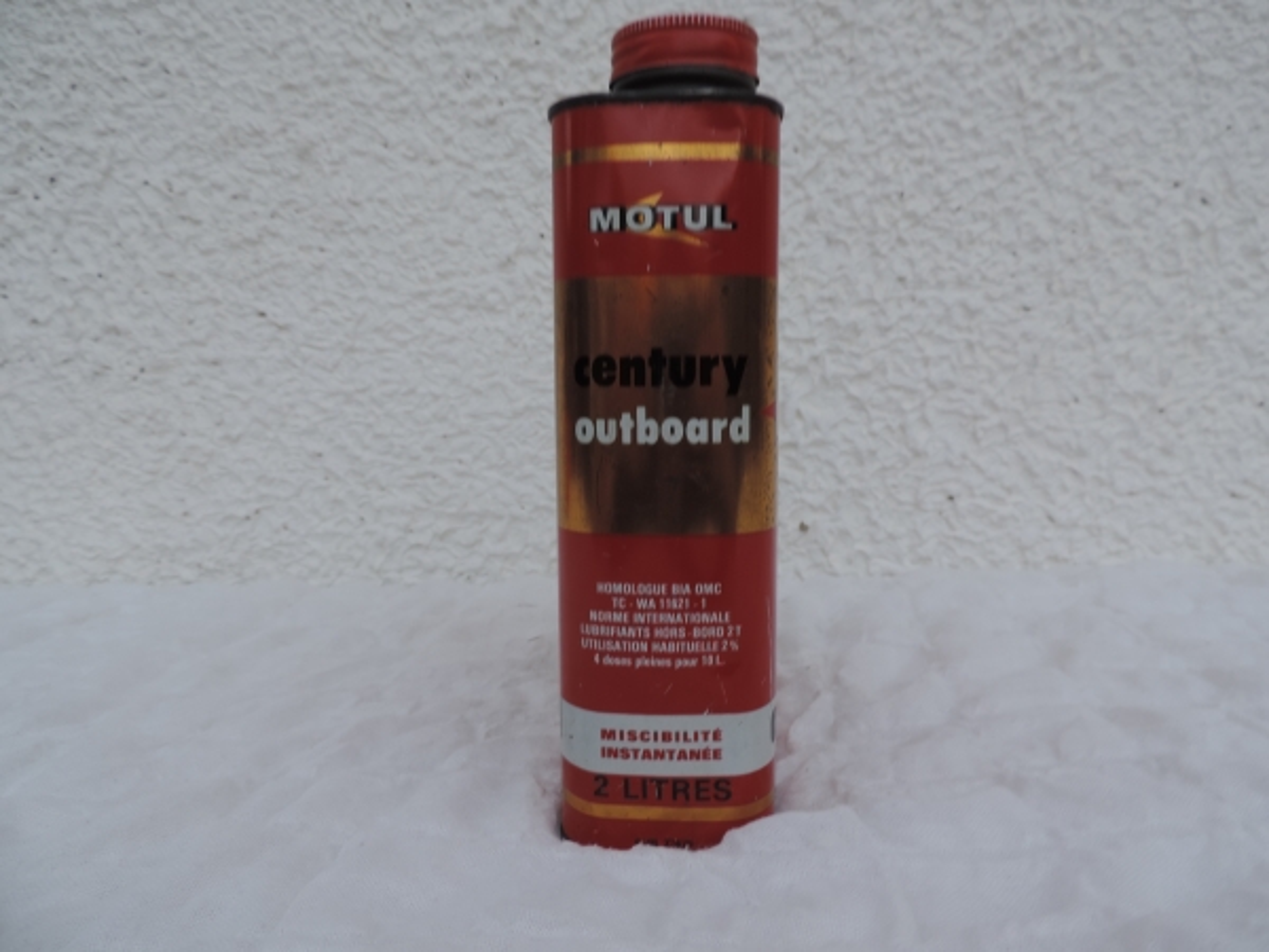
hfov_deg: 71.6
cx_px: 634
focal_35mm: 24
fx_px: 880
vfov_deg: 56.8
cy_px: 476
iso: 80
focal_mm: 4.3
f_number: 3
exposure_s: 1/40
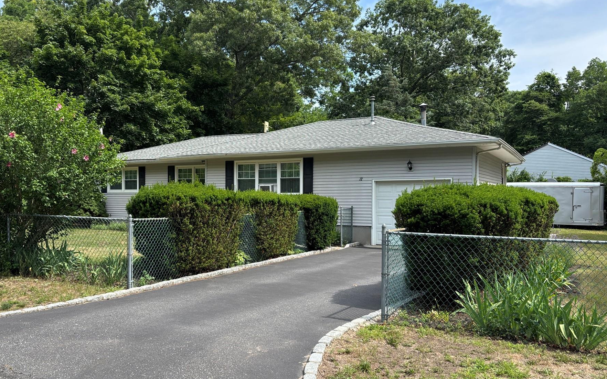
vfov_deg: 39.4
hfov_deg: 59.4
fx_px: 529
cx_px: 257
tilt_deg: +0.0
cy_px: 205
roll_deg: -0.4
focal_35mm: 32
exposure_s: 1/1477
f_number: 1.6
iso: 50
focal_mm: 5.96
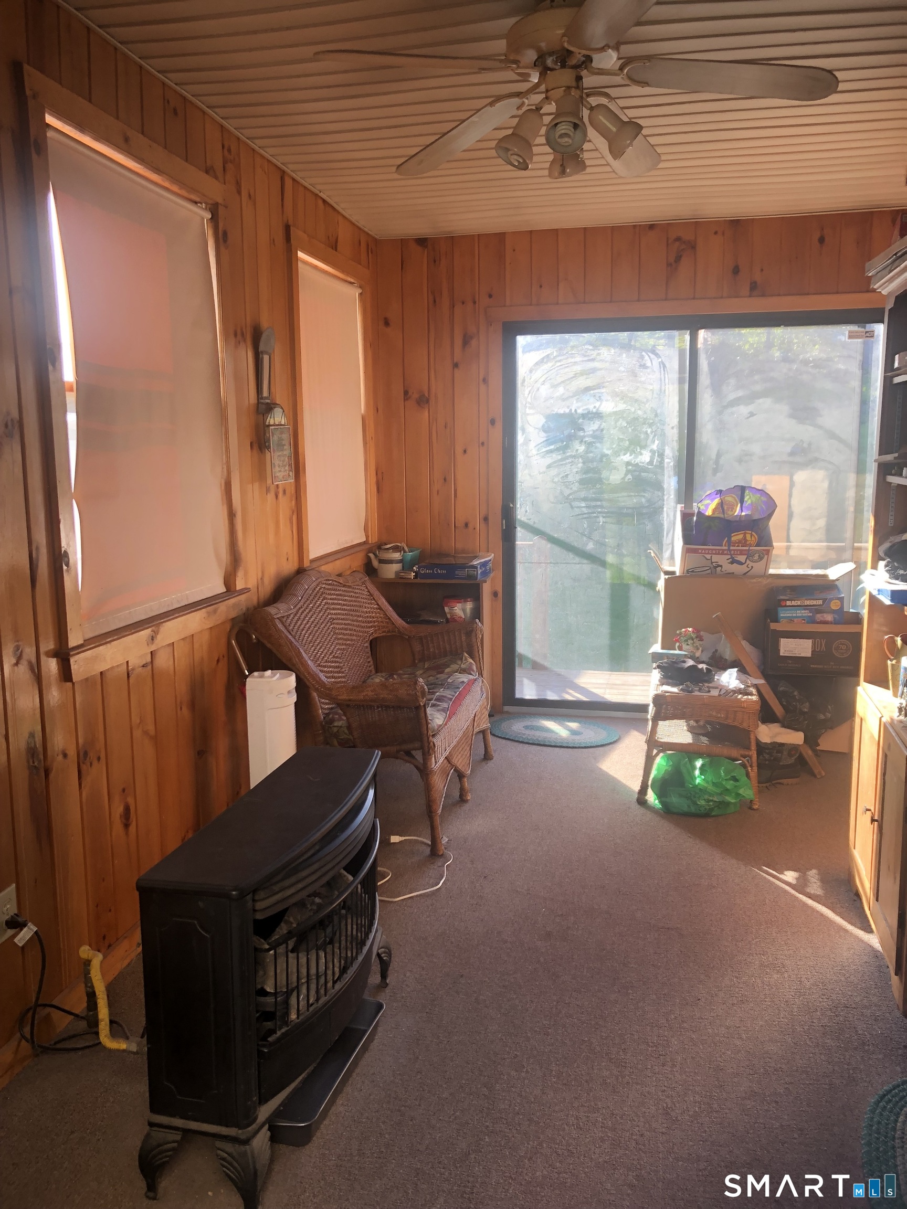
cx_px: 454
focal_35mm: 28
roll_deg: -0.7
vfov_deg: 63.4
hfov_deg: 49.7
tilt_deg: -8.2
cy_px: 604
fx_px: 978
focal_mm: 3.99
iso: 64
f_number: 1.8
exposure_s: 1/120
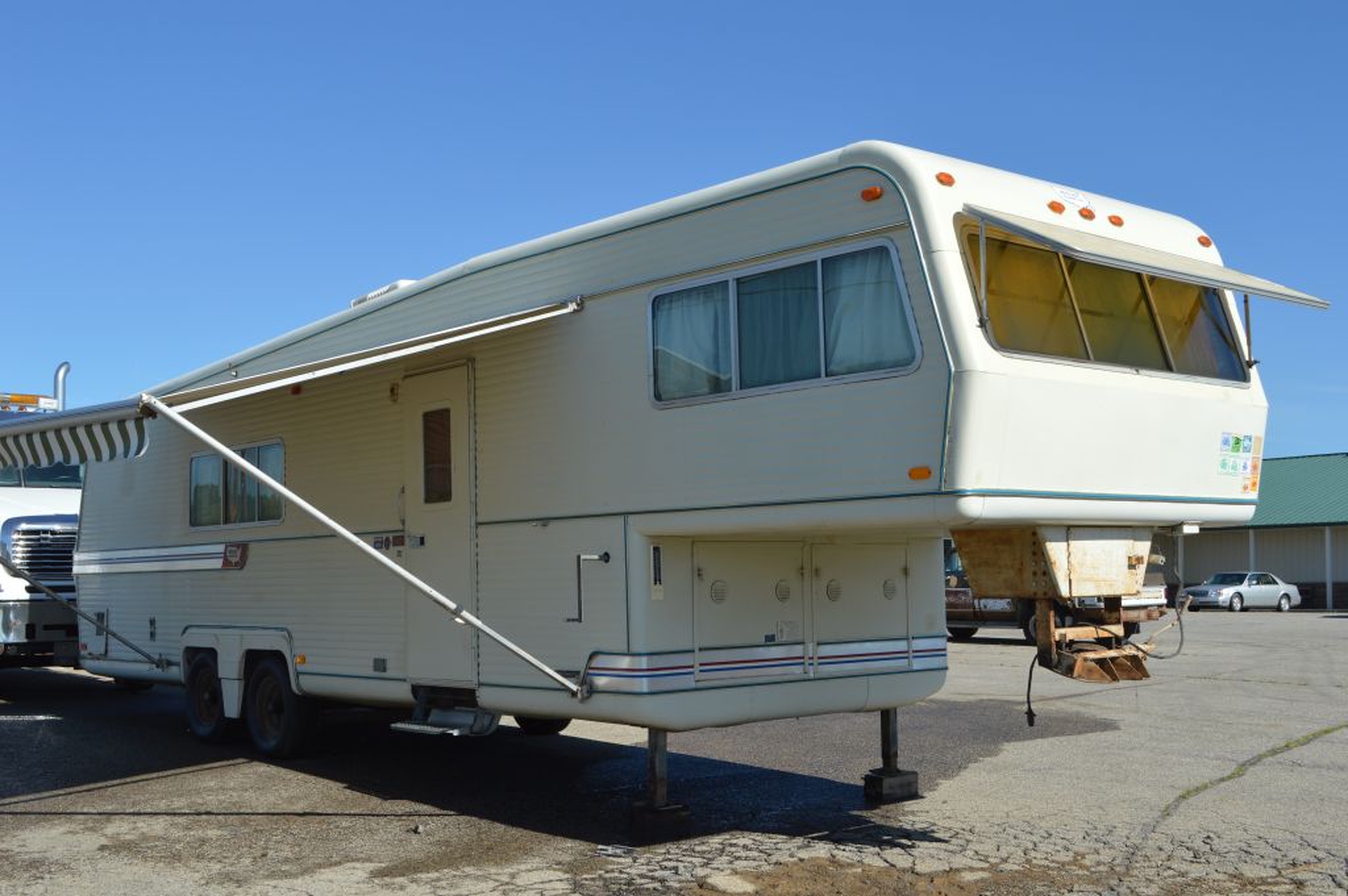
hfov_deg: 49.6
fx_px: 1459
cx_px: 674
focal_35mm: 39
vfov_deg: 34.2
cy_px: 448
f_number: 8
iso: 100
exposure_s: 1/250
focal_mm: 26
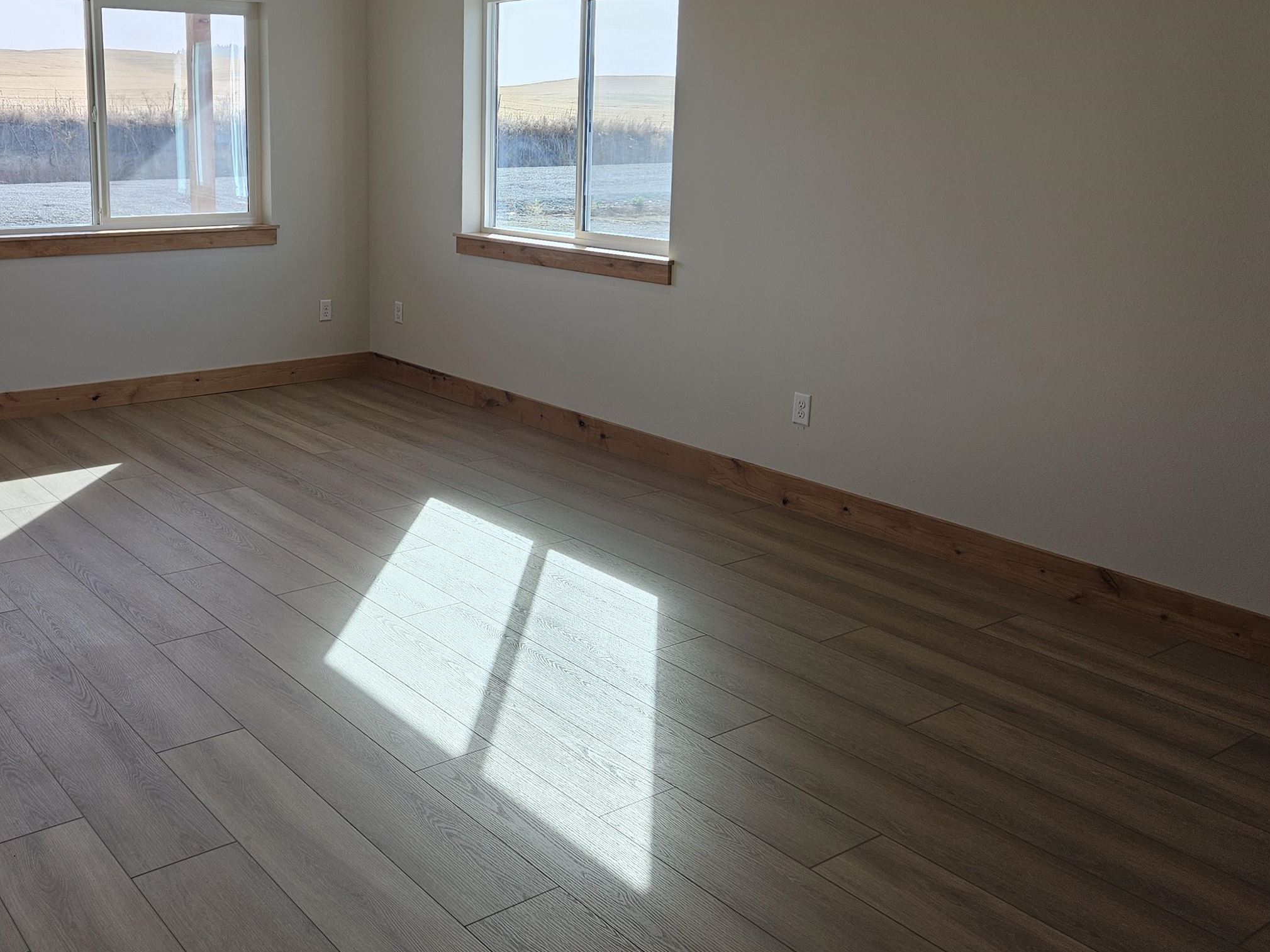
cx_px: 443
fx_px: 1284
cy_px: 321
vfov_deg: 40.2
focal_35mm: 35
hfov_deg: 51.8
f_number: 1.8
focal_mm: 5.4
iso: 25
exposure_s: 1/147
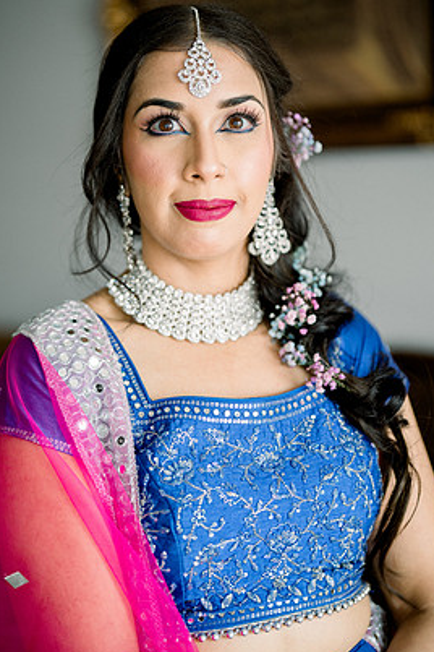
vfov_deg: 35.6
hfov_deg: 24.2
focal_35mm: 56
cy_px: 300
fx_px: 1013
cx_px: 209
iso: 320
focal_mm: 50
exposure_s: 1/160
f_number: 1.4
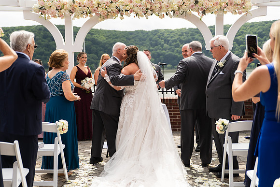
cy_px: 94
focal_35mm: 47
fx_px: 366
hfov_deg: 41.9
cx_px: 140
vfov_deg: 28.7
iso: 125
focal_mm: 47
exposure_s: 1/1600
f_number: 2.8
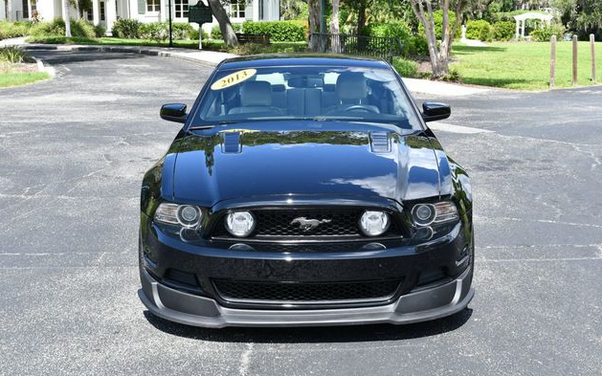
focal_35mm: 54
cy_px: 189
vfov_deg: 24.0
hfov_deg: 37.5
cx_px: 303
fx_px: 886
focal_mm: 26
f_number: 7.1
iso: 200
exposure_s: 1/250
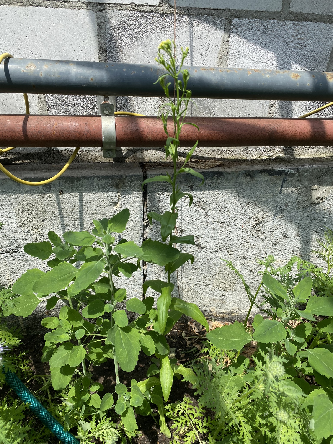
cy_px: 222
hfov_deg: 53.1
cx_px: 166
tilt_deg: -26.3
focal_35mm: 26
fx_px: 333
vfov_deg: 67.3
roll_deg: -0.6
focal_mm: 4.25
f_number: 1.8
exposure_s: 1/1653
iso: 32
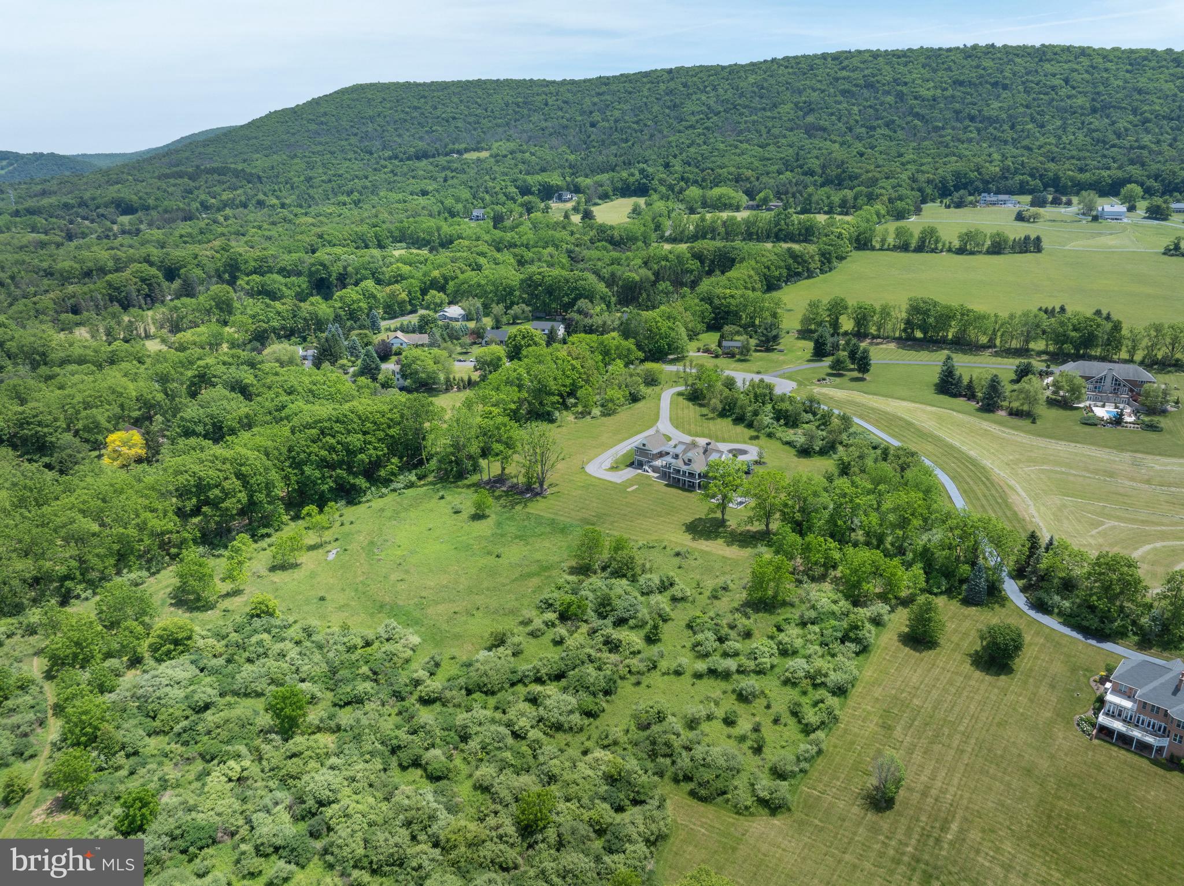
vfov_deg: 56.8
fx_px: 820
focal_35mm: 24
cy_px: 443
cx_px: 592
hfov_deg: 71.6
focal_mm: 12.29
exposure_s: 1/240
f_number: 7.1
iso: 100
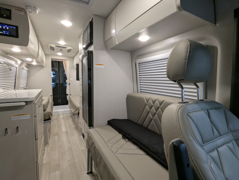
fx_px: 111
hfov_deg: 94.4
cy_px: 90
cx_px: 120
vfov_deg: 78.2
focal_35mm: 16
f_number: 2.2
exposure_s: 1/88
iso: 182
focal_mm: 2.35
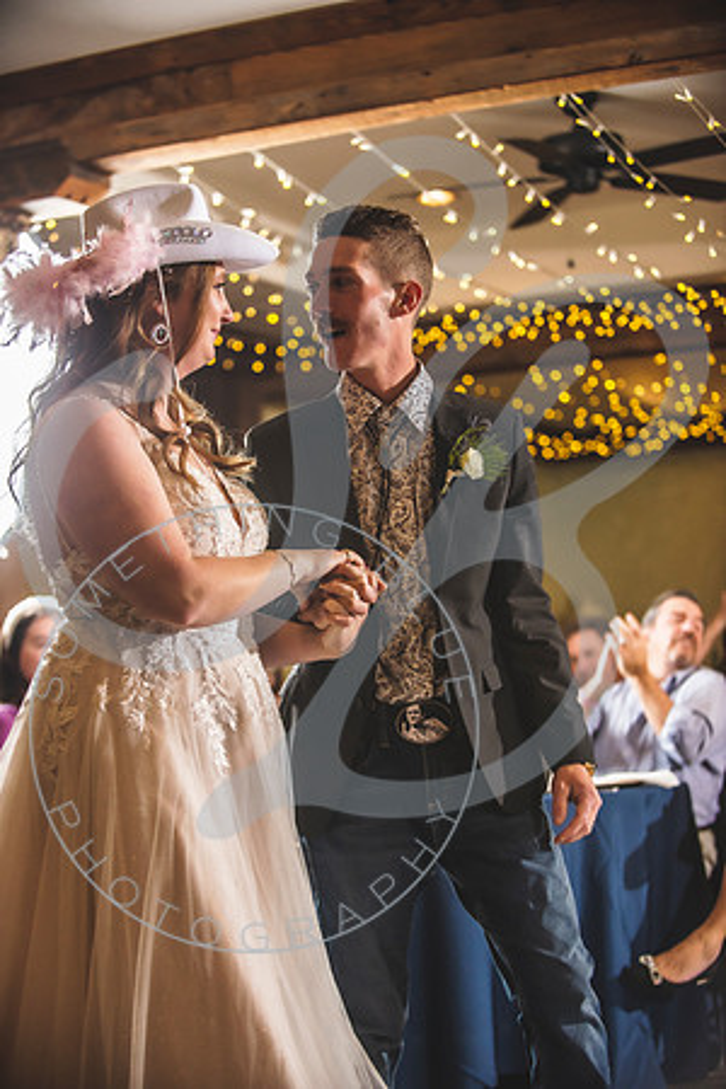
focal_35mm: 70
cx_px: 363
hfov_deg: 19.5
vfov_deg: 28.8
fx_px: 2117
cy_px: 544
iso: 800
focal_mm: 70
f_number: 2.8
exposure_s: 1/200
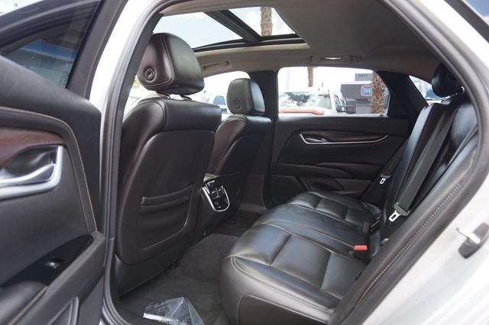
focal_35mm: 24
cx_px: 244
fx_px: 326
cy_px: 162
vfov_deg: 53.1
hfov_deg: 73.8
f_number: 4
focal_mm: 16
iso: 125
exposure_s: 1/60
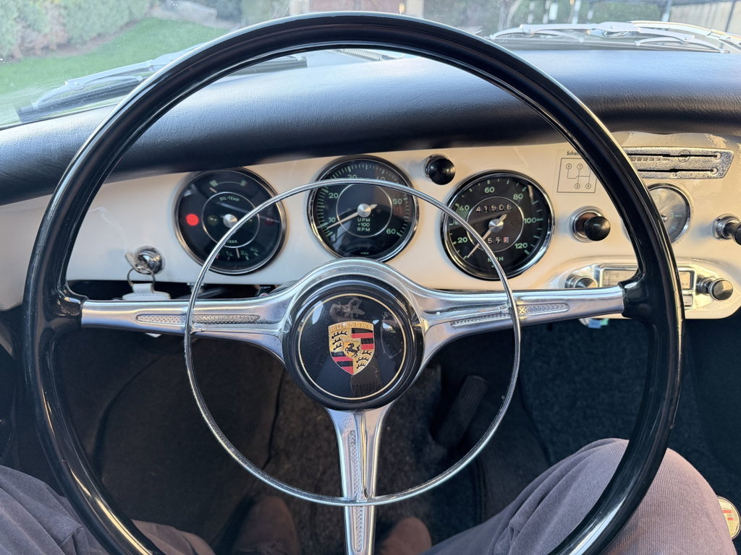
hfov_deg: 71.6
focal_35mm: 24
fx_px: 514
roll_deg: -1.9
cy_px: 278
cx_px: 370
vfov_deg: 56.8
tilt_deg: -27.5
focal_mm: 6.76
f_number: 1.78
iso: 200
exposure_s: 1/109
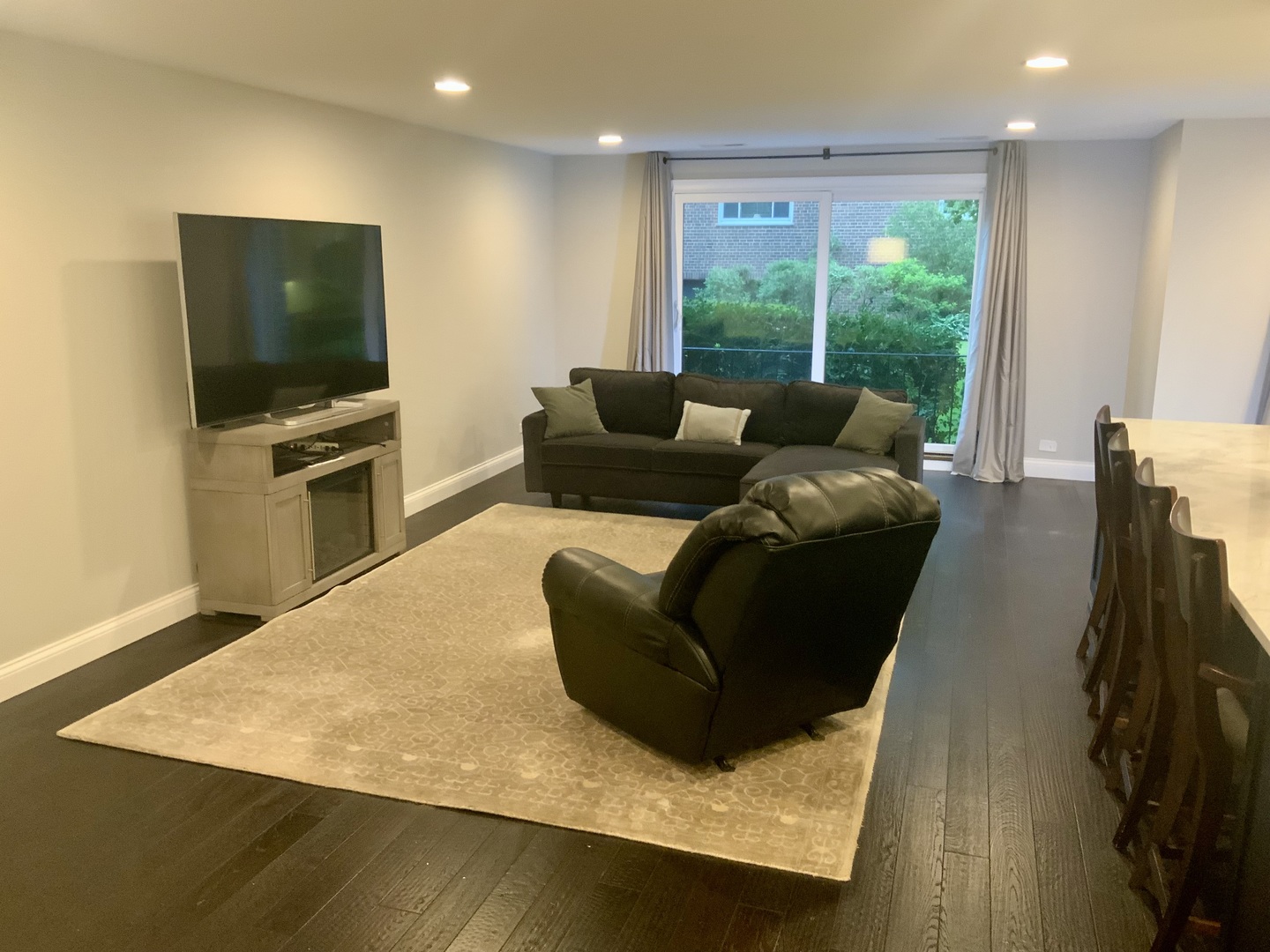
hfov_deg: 61.7
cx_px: 635
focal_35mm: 29
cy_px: 476
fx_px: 1064
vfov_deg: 48.2
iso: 250
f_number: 1.8
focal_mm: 3
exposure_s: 1/40
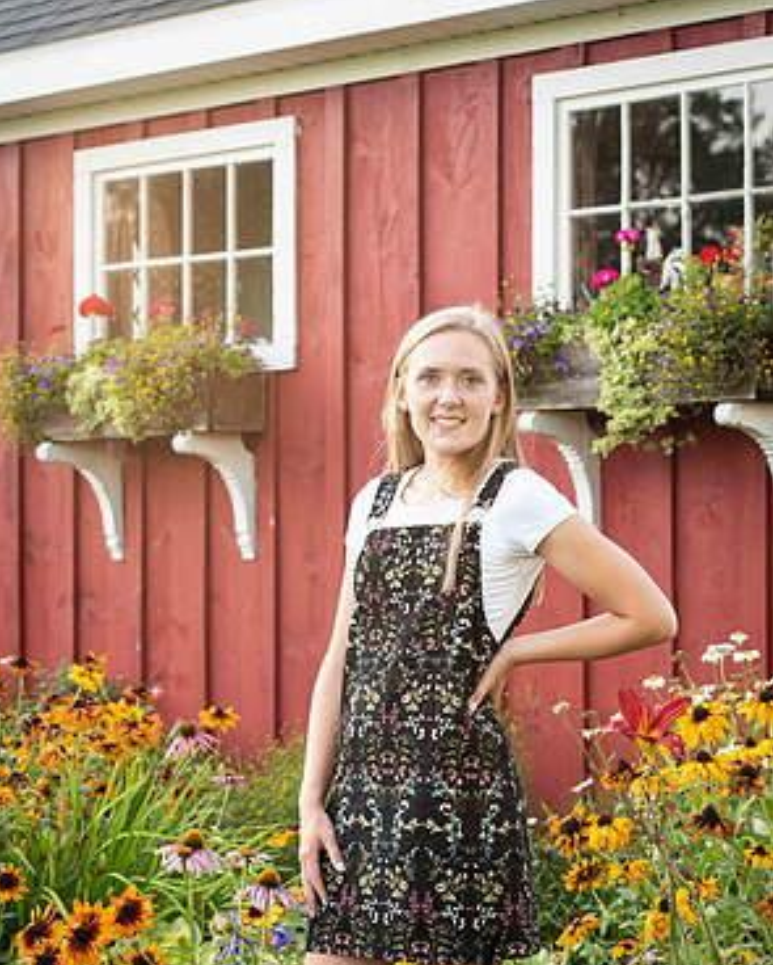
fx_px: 2456
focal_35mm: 86
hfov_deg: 17.9
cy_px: 569
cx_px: 383
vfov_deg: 22.2
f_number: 5.6
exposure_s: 1/200
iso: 800
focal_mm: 75
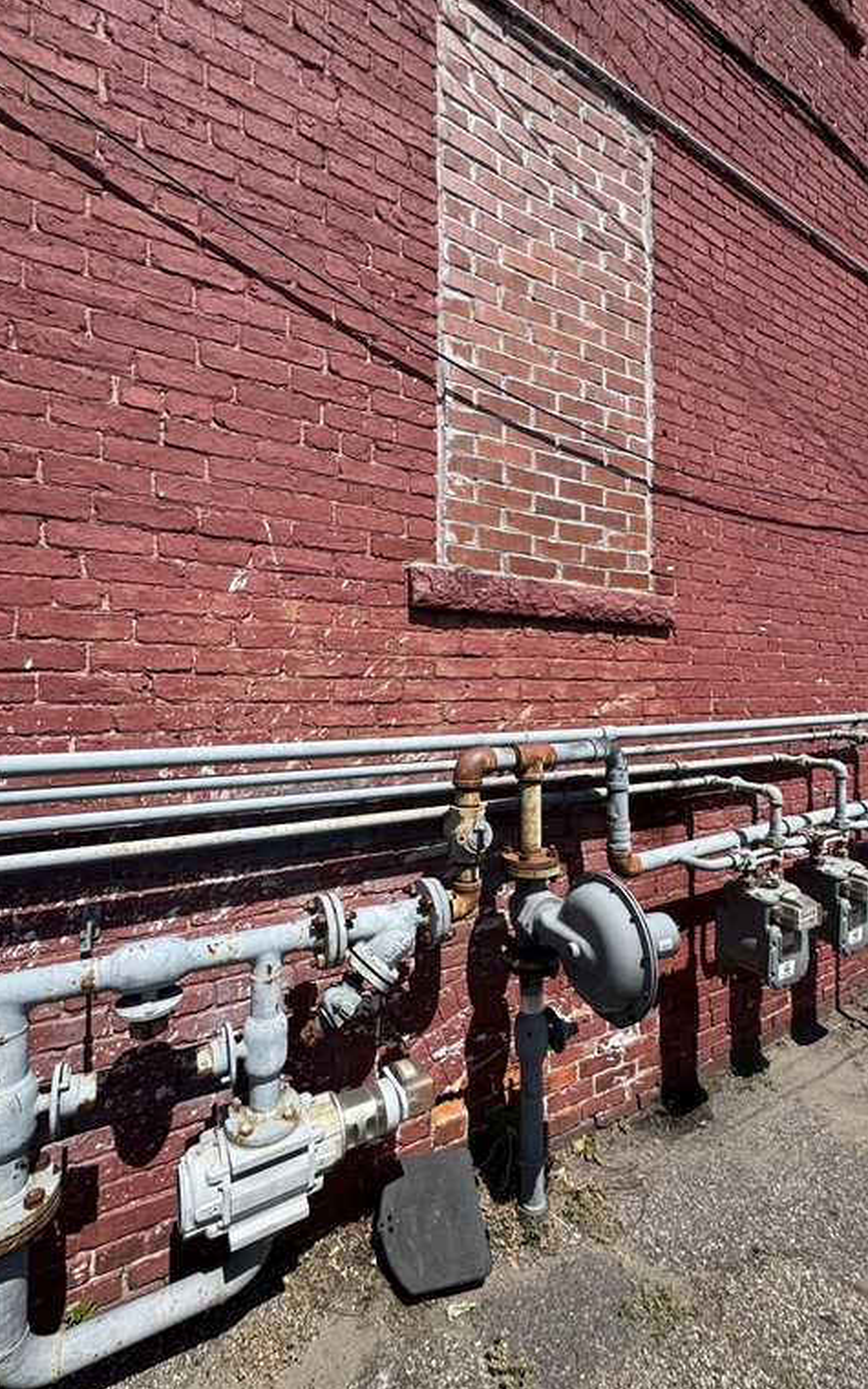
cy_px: 696
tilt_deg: +0.7
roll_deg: +0.6
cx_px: 460
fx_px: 568
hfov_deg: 74.7
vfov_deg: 101.5
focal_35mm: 15
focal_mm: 2.22
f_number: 2.2
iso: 40
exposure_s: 1/1748
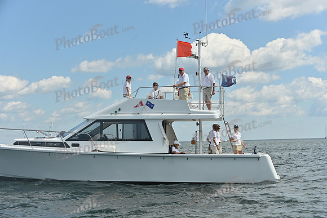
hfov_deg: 28.8
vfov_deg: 19.5
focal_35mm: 70
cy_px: 109
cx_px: 164
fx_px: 636
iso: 250
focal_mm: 70
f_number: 6.3
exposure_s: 1/1600
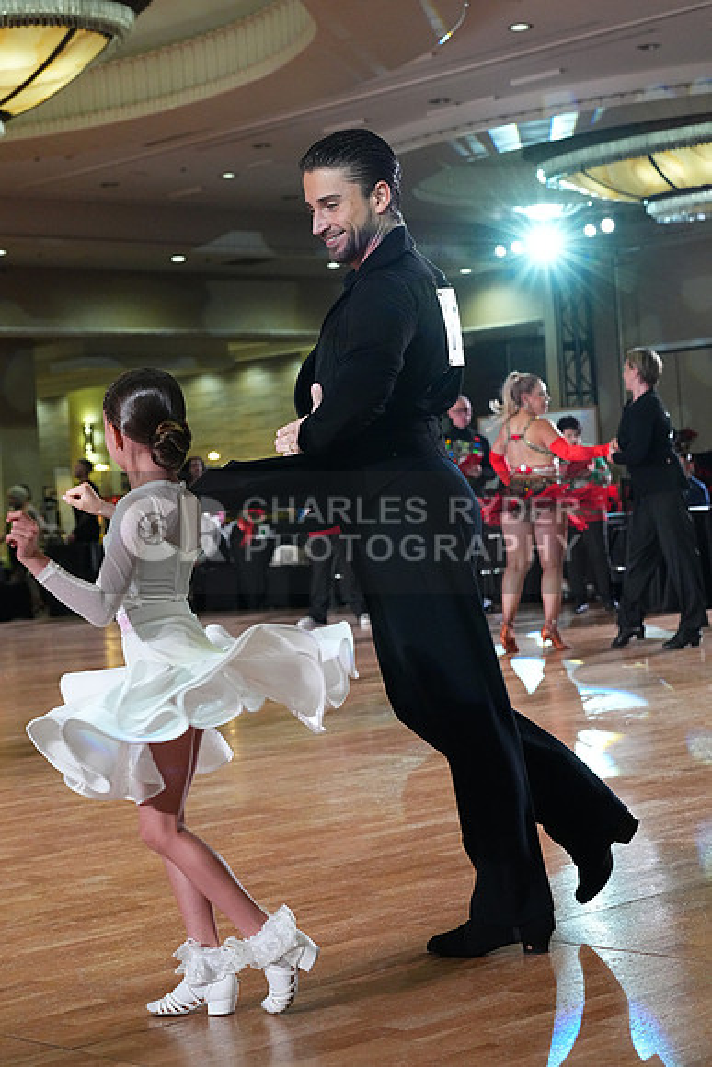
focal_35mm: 70
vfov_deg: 28.8
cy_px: 534
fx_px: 2075
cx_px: 356
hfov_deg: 19.5
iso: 8000
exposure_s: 1/400
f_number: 6.3
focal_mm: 70
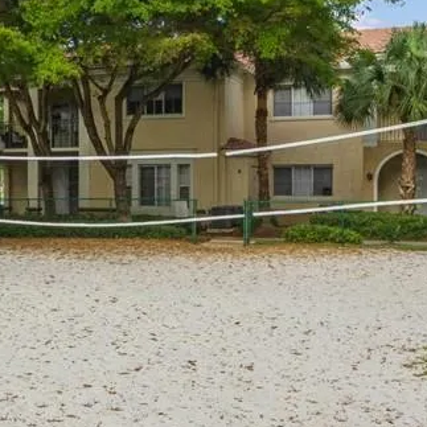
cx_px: 9
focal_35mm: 60
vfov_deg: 28.5
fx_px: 837
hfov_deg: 27.1
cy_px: 151
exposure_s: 1/200
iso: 100
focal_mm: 14
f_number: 7.1
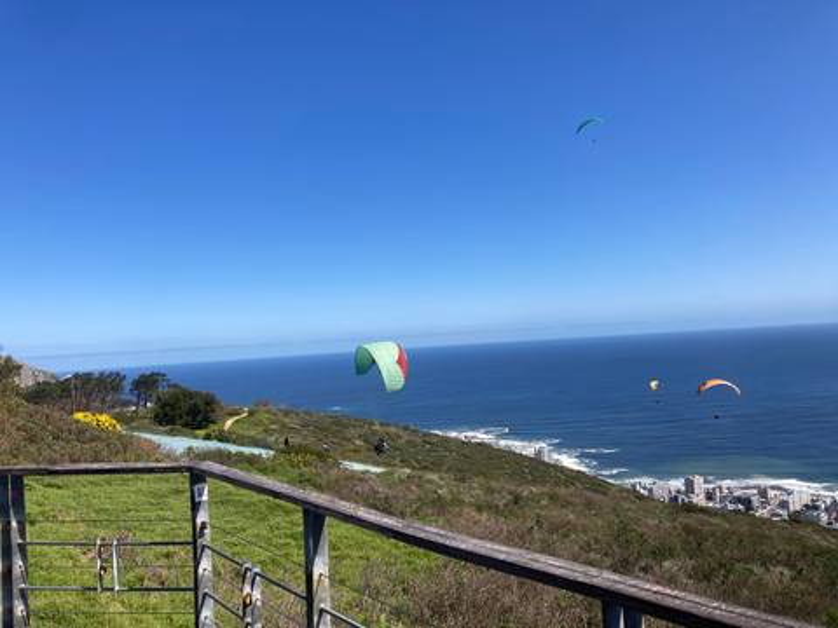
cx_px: 419
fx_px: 678
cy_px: 314
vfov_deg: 49.7
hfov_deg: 63.4
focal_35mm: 28
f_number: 1.8
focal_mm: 3.99
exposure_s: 1/2208
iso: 20
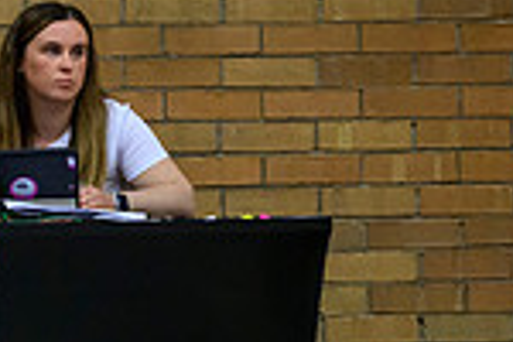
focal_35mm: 640
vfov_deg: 2.1
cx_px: -445
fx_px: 9119
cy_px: 221
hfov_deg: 3.2
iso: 5000
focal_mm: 165
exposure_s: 1/1000
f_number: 2.8
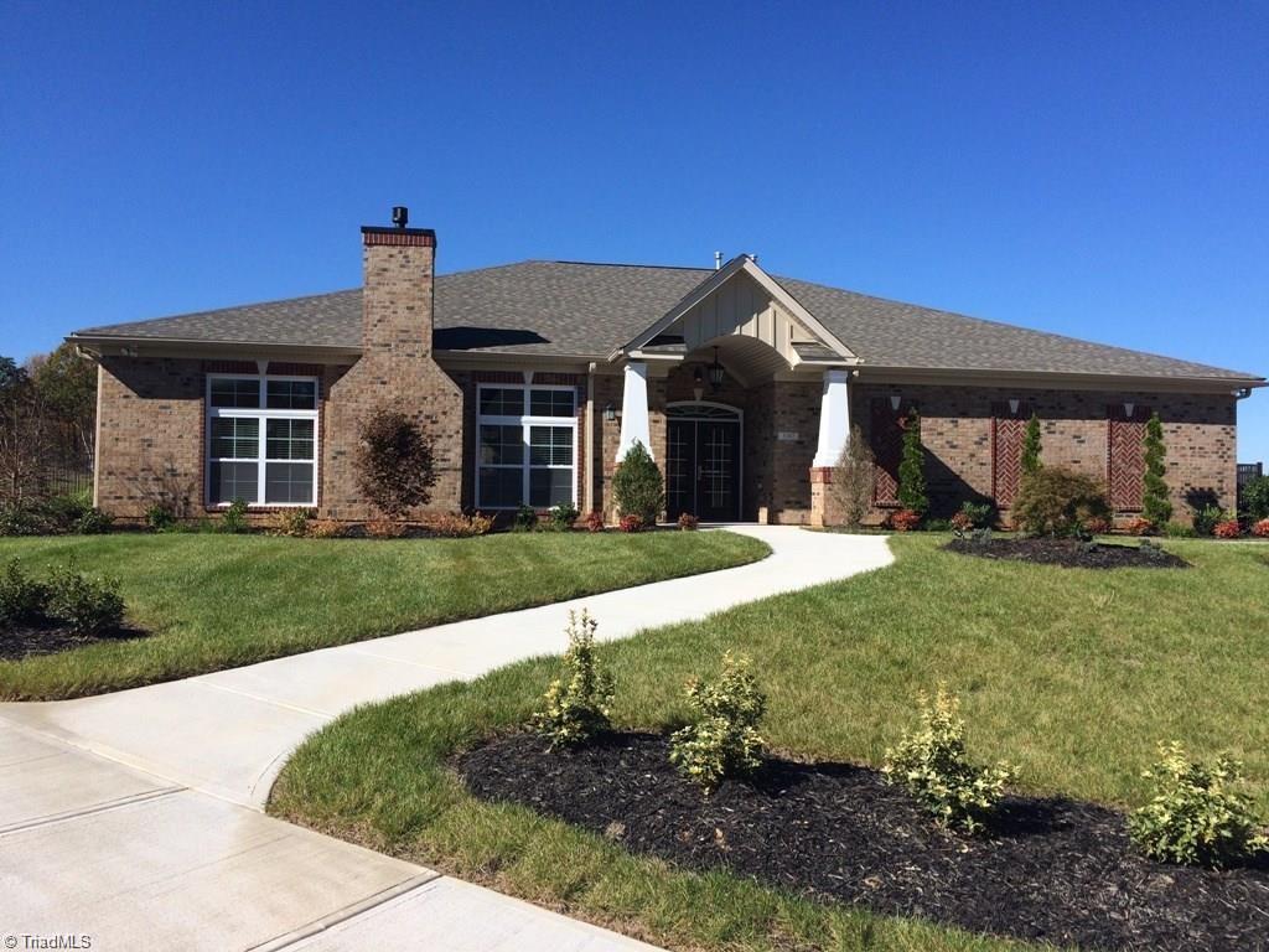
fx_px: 1063
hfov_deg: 61.7
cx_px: 634
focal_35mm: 29
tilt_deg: -1.2
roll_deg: -1.0
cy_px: 476
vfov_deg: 48.2
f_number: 2.2
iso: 32
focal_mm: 4.15
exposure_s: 1/2933
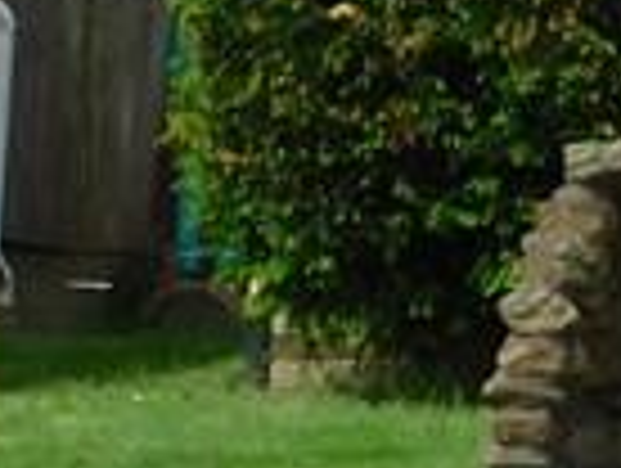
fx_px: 5984
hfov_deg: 5.6
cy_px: -284
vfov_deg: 4.4
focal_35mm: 333
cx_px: 1804
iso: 125
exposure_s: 1/800
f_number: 3.7
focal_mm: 8
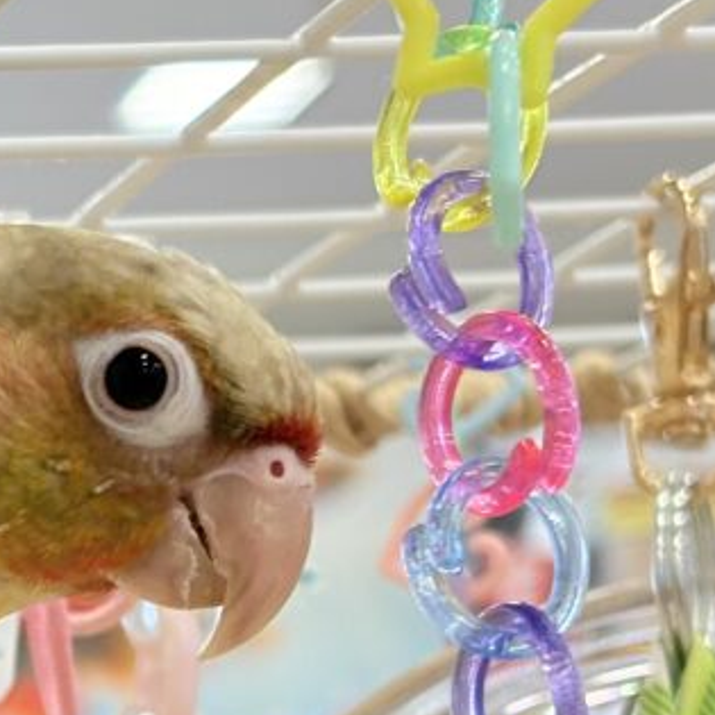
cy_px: 817
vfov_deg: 9.9
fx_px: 4090
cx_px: -300
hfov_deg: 9.7
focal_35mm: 175
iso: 80
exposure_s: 1/100
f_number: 1.6
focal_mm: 5.96
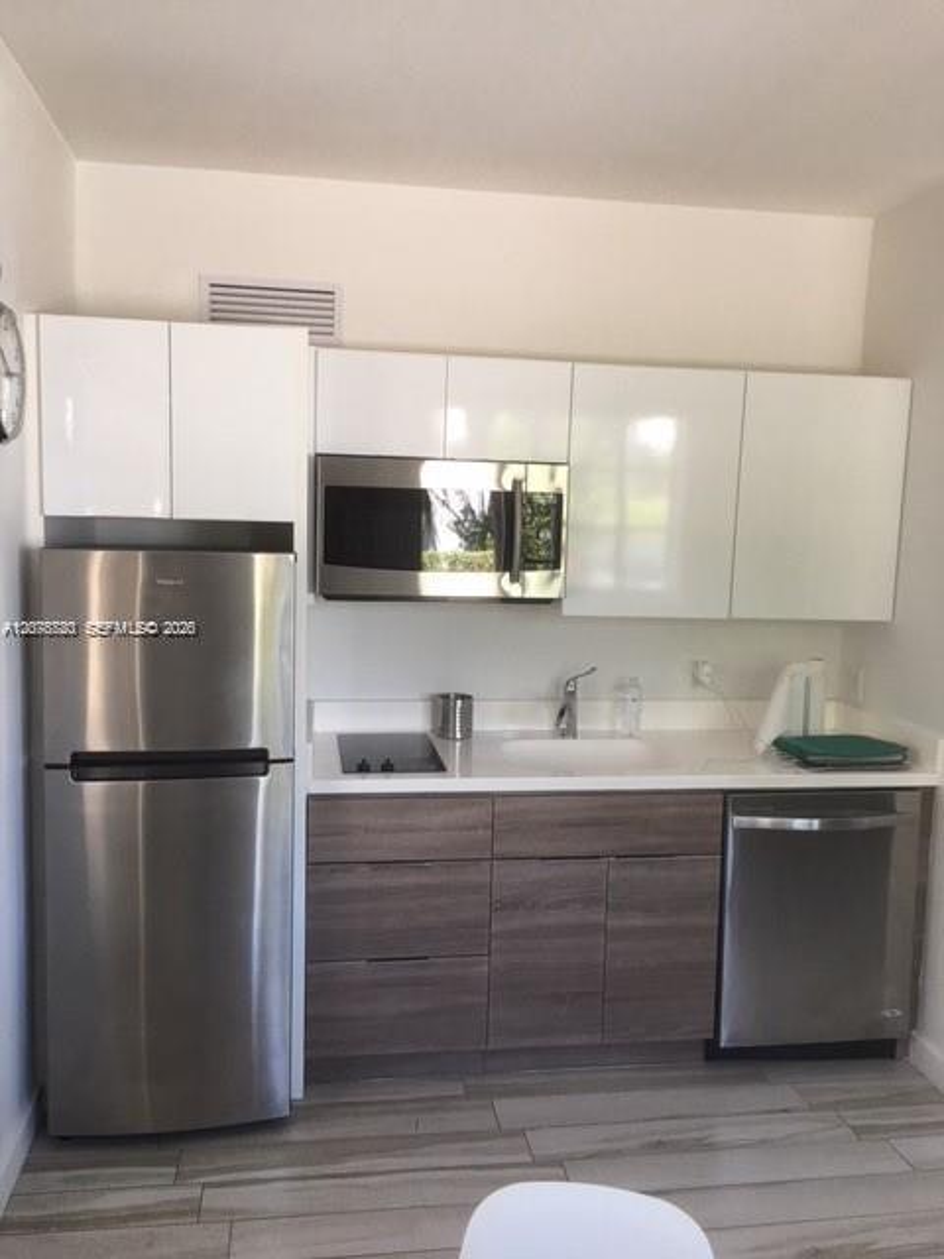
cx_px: 472
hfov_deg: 48.2
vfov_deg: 61.7
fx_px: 1054
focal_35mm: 29
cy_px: 630
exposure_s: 1/30
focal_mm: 4.15
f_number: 2.2
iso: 25
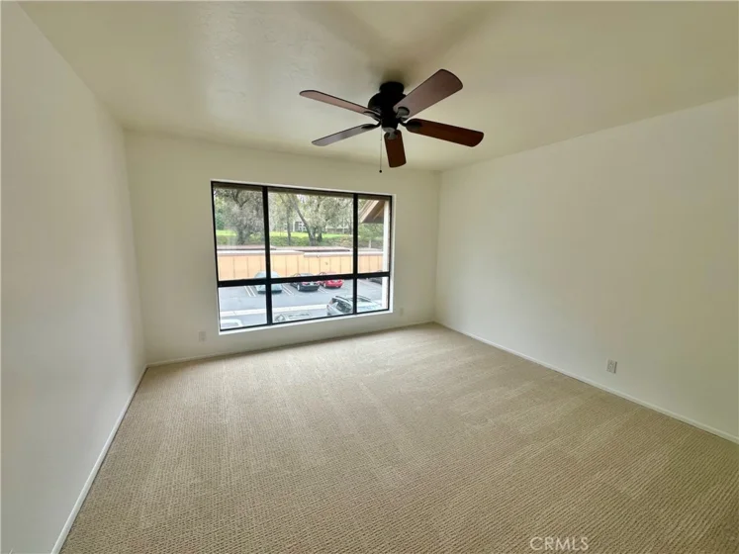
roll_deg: -0.7
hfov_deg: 102.1
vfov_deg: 85.7
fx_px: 299
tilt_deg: -7.6
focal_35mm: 14
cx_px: 370
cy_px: 277
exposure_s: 1/332
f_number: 2.2
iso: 40
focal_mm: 2.22
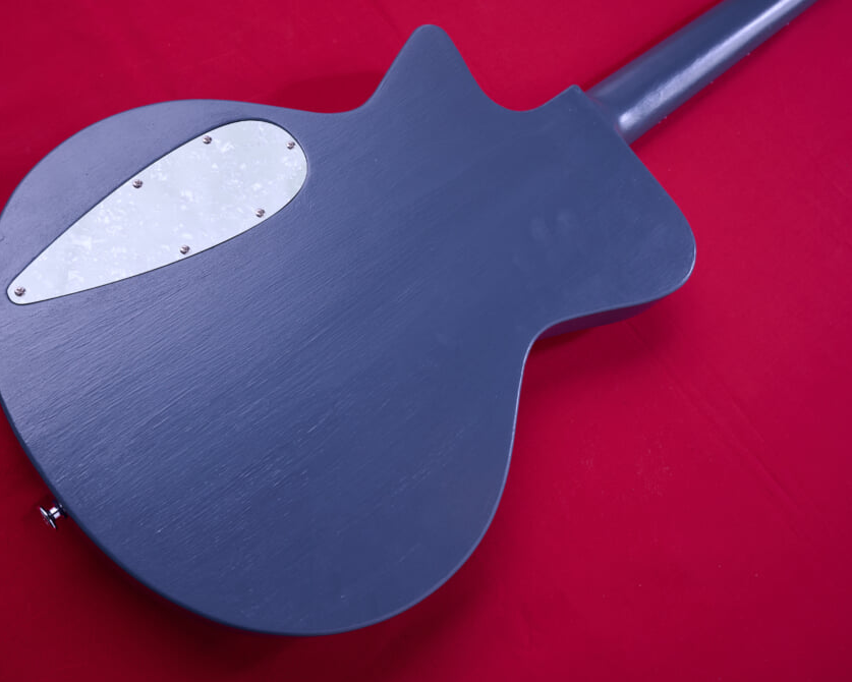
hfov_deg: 46.6
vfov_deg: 38.2
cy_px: 338
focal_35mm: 39
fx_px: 984
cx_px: 349
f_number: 8
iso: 400
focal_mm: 34
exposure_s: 1/125
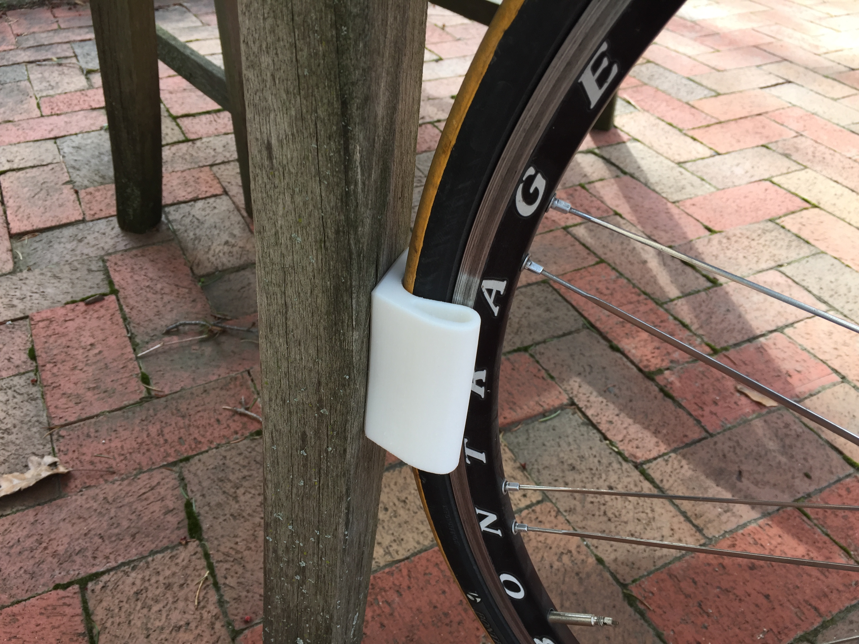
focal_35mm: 29
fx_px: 720
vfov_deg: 48.2
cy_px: 322
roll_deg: -1.9
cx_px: 430
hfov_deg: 61.7
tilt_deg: -37.6
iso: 32
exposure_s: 1/147
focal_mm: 4.15
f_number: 2.2
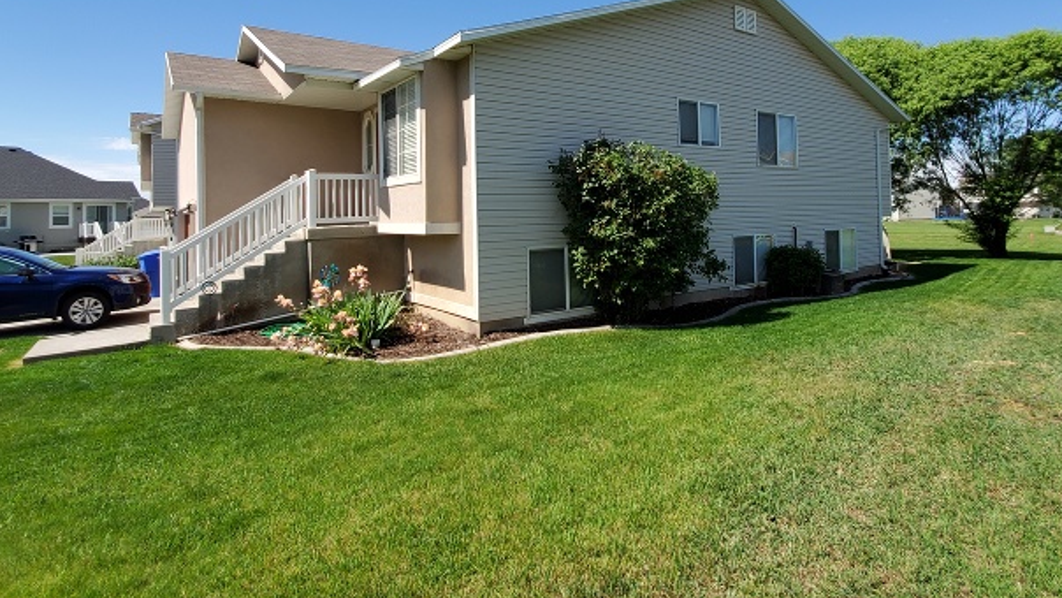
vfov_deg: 68.6
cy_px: 199
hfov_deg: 102.9
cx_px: 549
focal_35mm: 15
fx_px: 422
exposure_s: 1/845
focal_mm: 1.8
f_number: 2.2
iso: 50
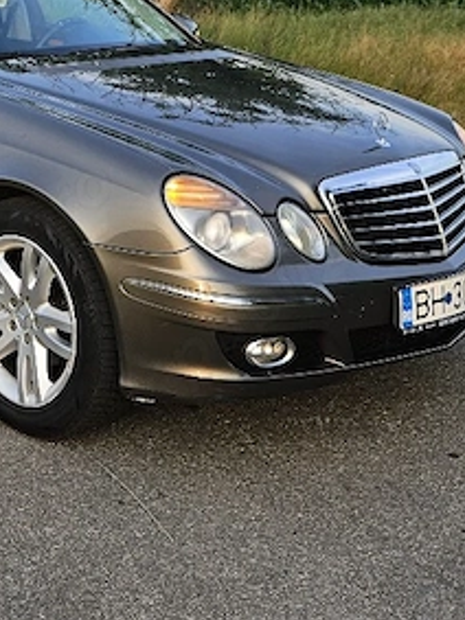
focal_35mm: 65
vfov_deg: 27.9
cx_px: 57
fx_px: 1165
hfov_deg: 22.1
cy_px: -18
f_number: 1.8
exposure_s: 1/192
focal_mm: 5.4
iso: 25
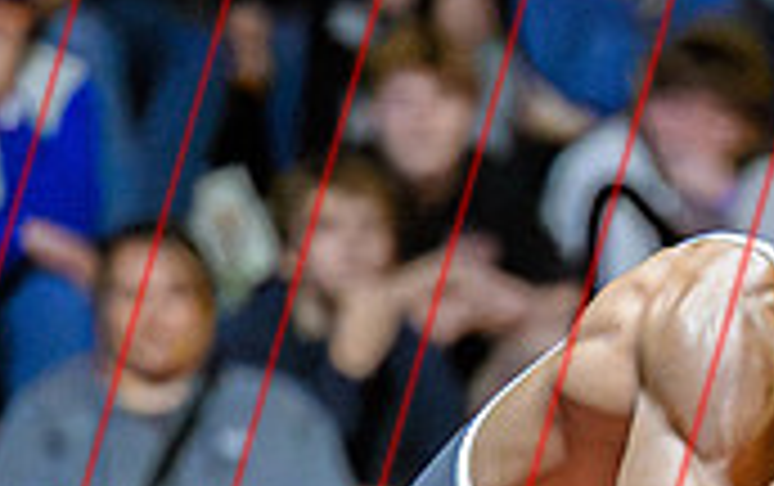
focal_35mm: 527
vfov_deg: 2.5
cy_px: 851
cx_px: 956
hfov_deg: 4.0
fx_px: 11131
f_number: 2.8
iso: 25600
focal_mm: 115
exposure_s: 1/640
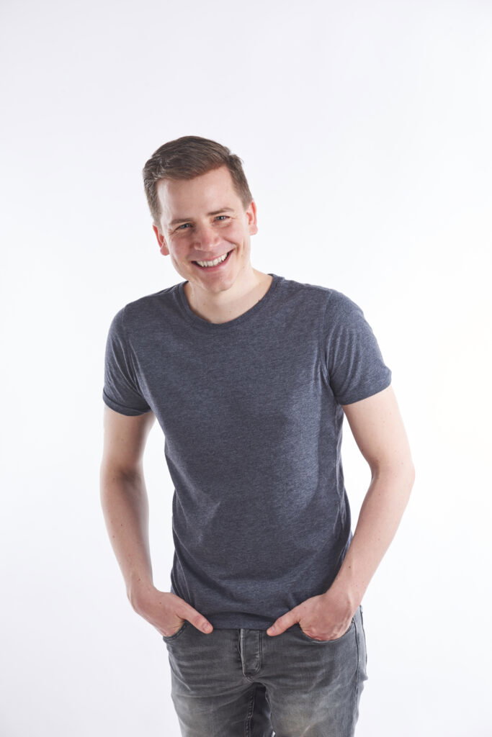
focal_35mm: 110
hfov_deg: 12.5
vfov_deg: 18.6
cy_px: 368
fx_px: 2254
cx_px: 246
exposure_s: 1/160
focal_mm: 110
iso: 100
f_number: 10
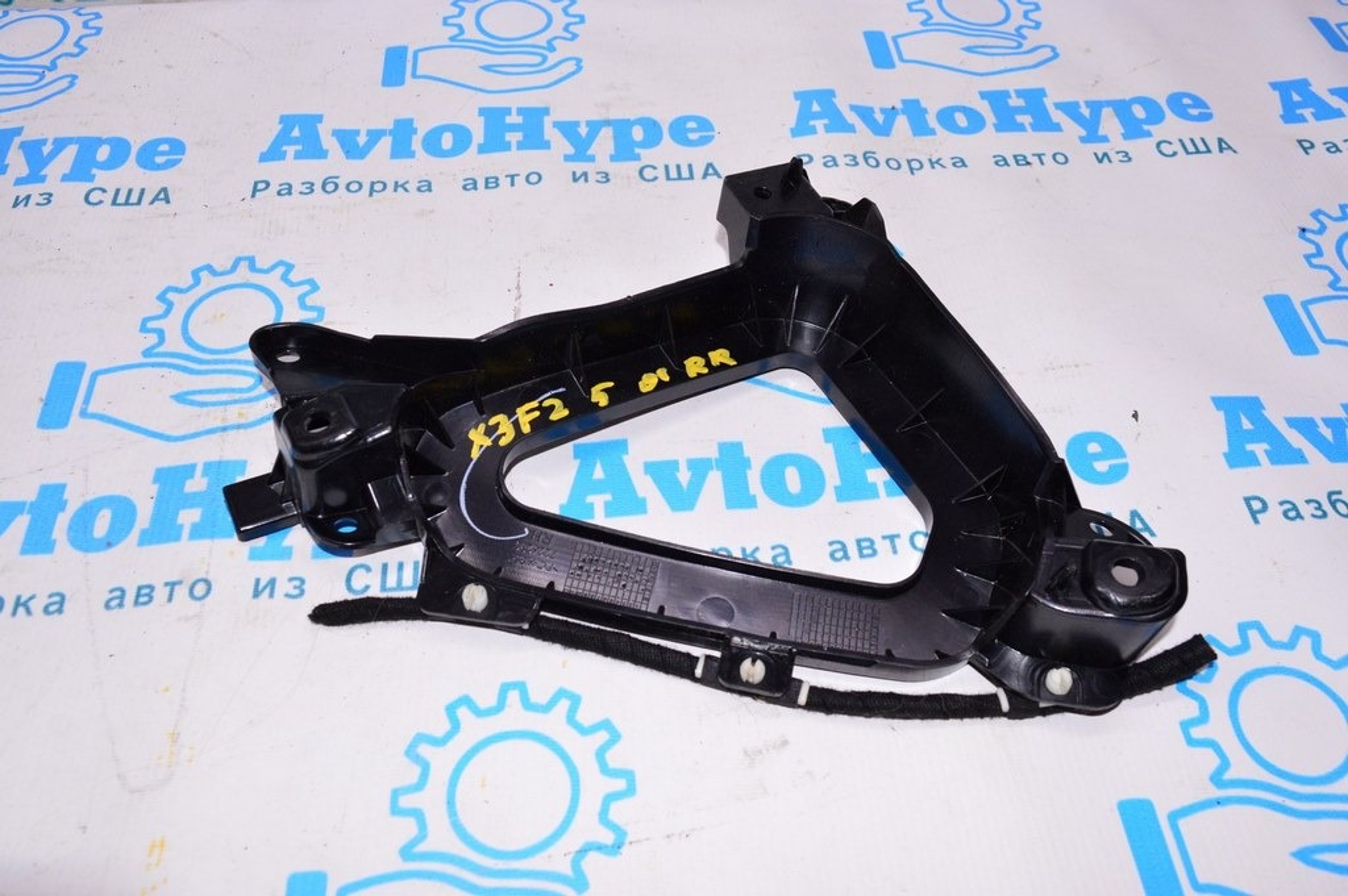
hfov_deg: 62.0
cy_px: 448
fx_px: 1122
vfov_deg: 43.5
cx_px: 674
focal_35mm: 30
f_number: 8
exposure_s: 1/200
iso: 1600
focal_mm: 20
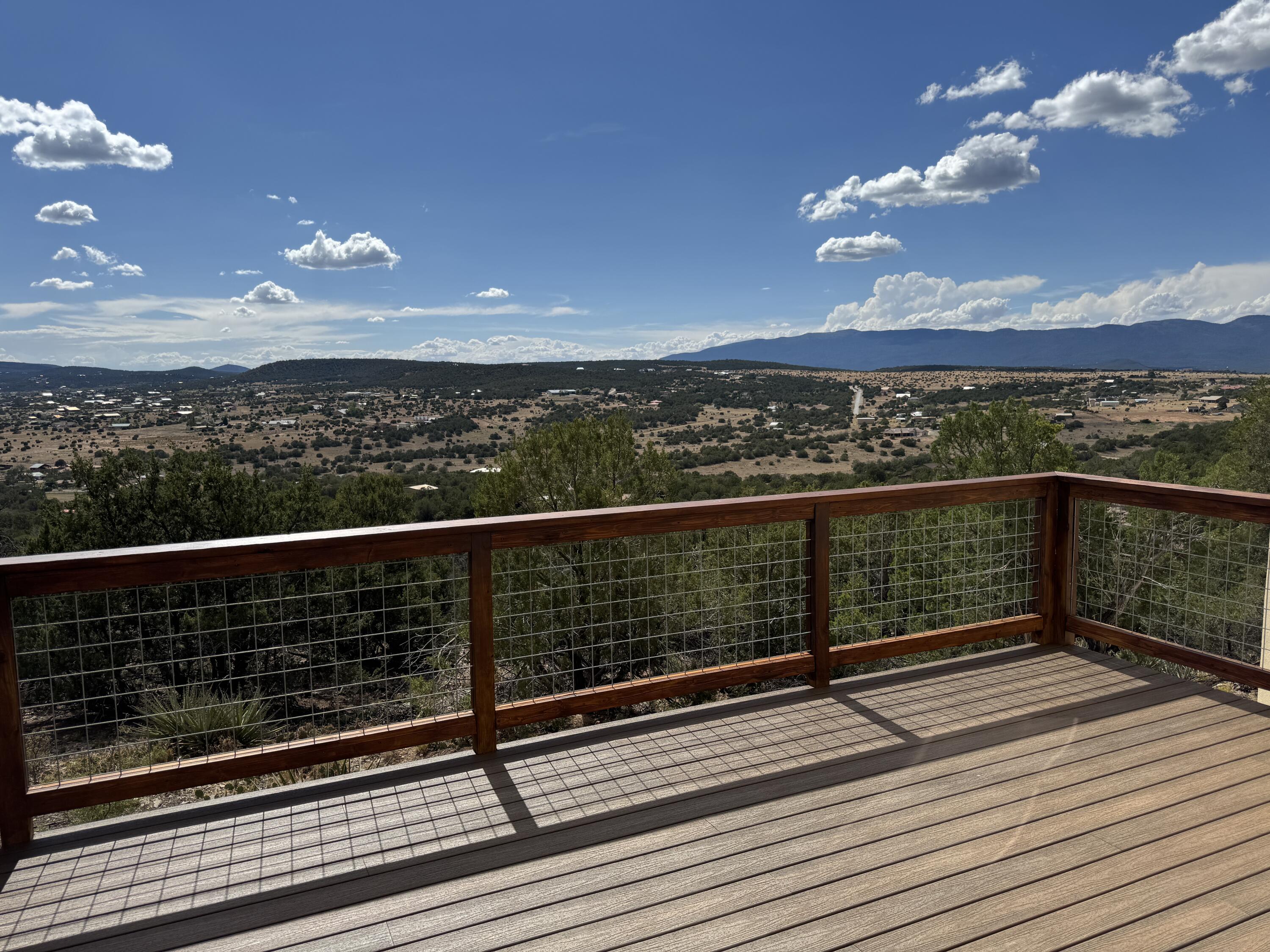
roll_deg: +0.4
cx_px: 635
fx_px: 881
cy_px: 476
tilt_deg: -6.8
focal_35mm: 24
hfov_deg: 71.6
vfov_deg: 56.8
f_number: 1.78
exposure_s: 1/9009
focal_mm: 6.76
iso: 80
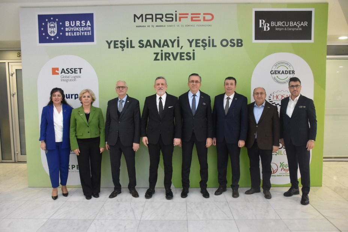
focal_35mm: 30
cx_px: 174
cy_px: 116
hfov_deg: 61.9
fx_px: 290
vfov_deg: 43.7
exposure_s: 1/60
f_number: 3.5
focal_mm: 20
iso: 3200
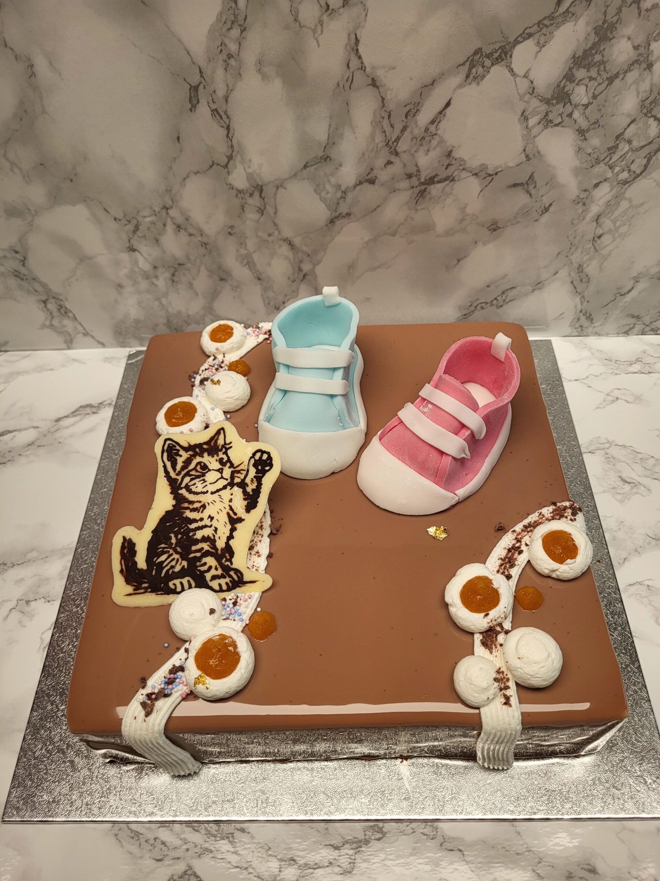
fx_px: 661
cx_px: 330
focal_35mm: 26
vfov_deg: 67.3
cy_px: 440
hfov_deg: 53.1
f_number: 1.8
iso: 40
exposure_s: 1/70
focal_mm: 5.4
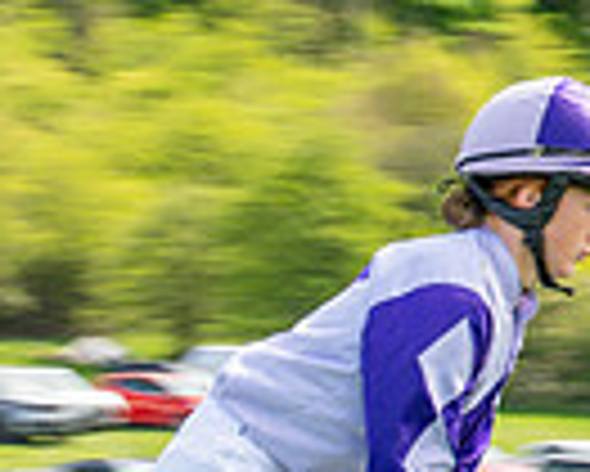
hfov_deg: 4.2
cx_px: -128
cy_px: 888
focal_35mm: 459
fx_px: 8021
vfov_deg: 3.4
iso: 100
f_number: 9
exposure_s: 1/160
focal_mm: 70
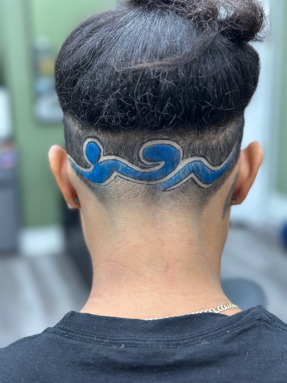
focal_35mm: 48
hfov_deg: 30.3
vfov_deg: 39.7
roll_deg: +1.2
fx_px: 531
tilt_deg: -13.3
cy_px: 192
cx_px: 144
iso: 125
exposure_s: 1/120
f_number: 1.78
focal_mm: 6.86
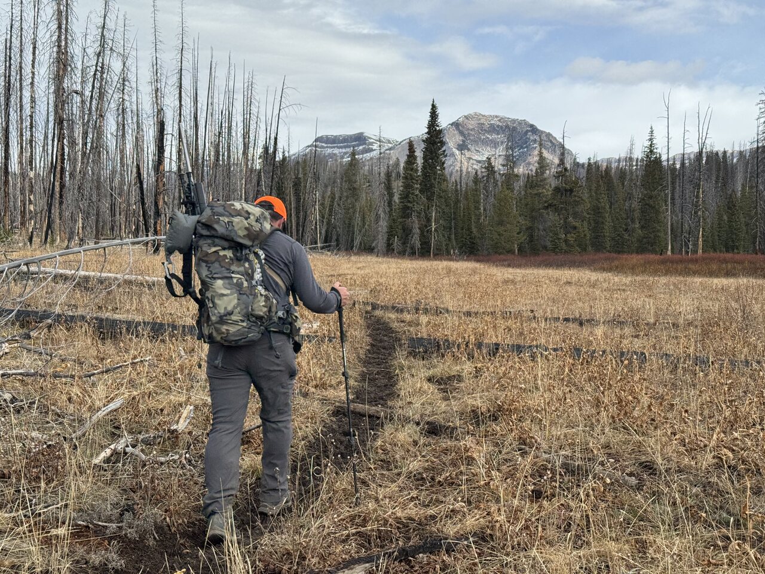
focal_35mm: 48
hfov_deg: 39.7
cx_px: 382
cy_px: 287
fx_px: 1061
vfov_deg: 30.3
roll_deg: +0.3
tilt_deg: +1.8
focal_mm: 6.76
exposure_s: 1/1560
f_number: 1.78
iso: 64
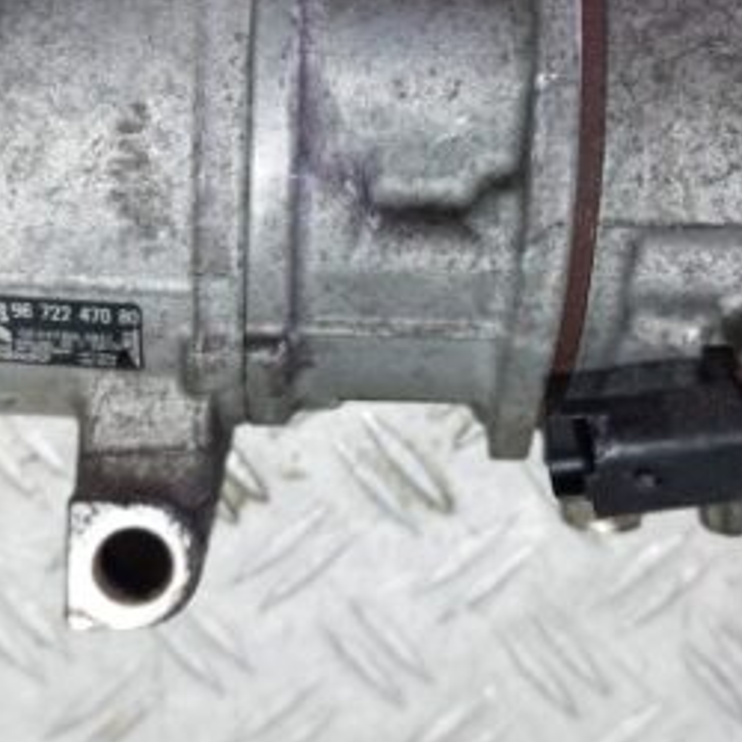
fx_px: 1285
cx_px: 413
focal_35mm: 53
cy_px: 181
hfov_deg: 32.2
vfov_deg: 31.6
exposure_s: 1/50
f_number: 1.8
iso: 50
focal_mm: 5.23
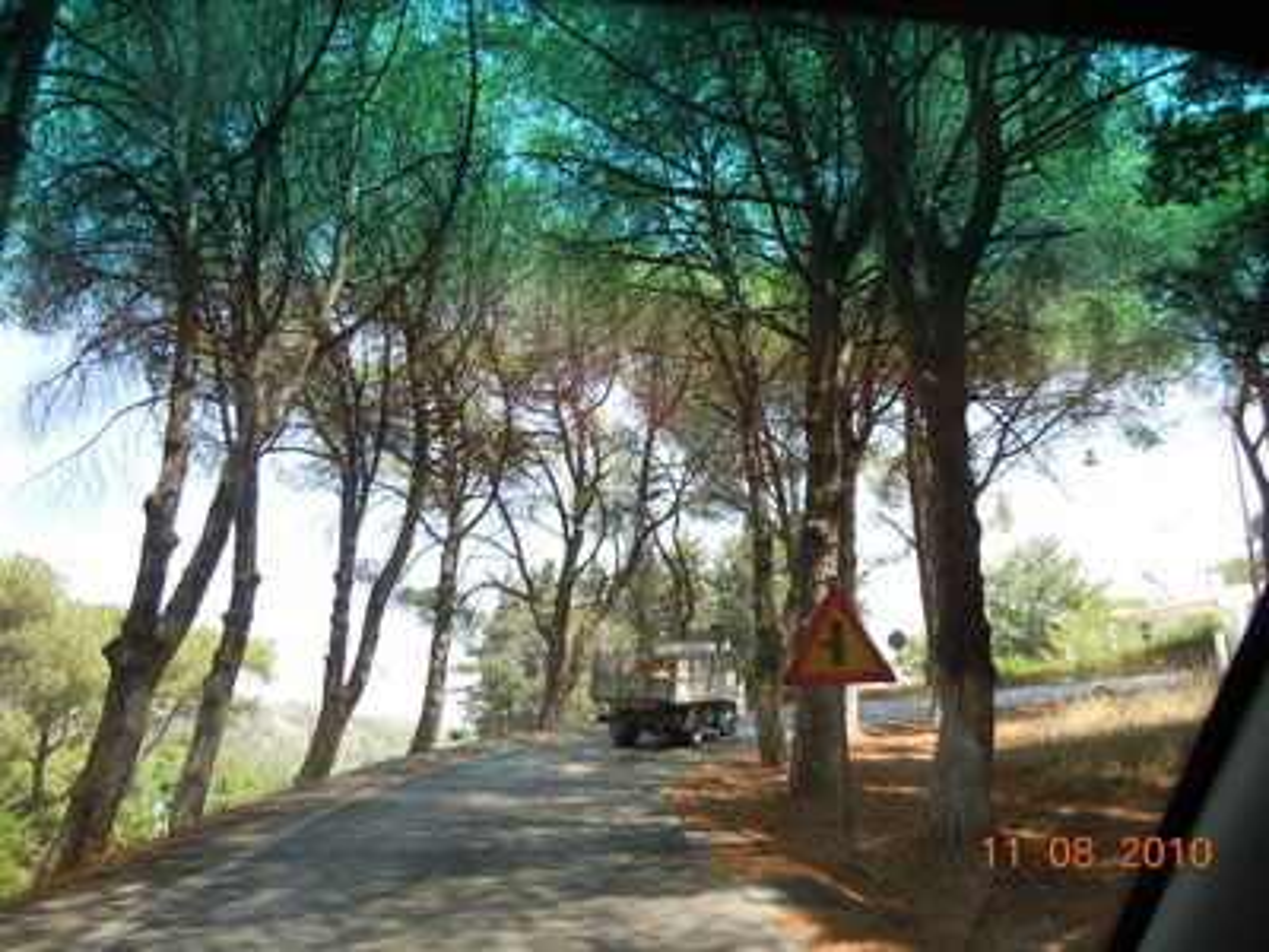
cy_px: 476
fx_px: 1100
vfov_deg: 46.8
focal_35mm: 30
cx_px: 634
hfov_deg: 60.0
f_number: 3.5
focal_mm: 5.4
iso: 100
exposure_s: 1/160
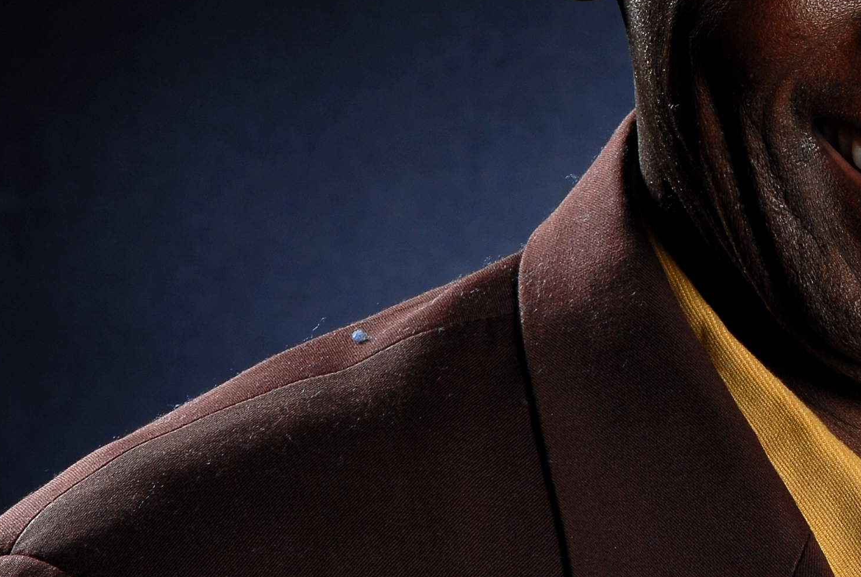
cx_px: 864
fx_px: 12770
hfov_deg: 3.9
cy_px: 49
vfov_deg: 2.6
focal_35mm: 533
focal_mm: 135
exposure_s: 1/125
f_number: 8
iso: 125
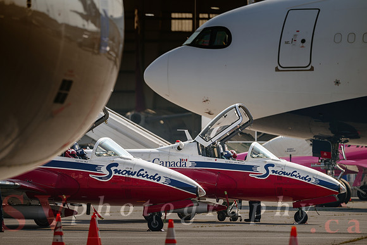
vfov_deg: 3.3
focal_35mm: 412
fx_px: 4201
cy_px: 123
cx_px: 187
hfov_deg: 5.0
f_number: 6
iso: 64
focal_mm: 400
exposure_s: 1/160
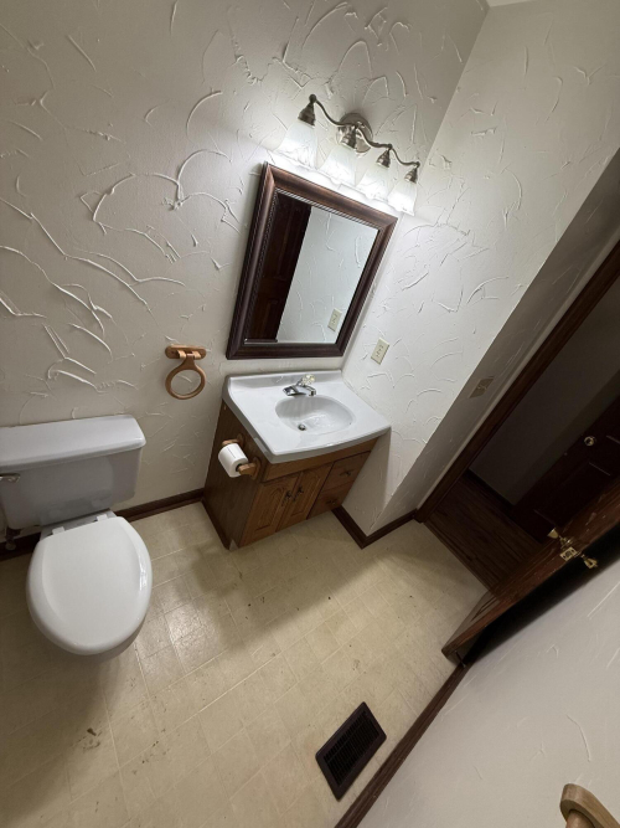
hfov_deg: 85.7
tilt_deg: -30.1
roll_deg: -21.6
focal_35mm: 14
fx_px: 334
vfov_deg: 102.1
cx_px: 310
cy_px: 414
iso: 160
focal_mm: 2.22
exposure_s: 1/120
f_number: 2.2
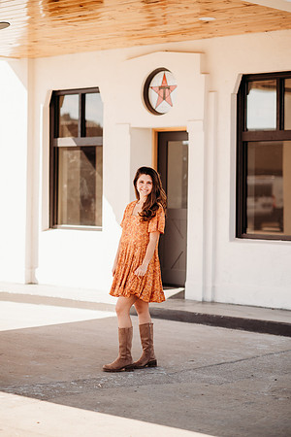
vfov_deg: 23.9
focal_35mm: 85
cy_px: 218
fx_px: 1031
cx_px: 146
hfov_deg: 16.1
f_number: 2
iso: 160
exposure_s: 1/2000
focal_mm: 85
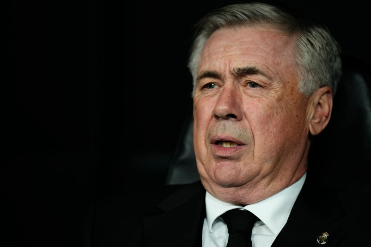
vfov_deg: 2.9
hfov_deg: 4.3
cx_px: 217
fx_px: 4896
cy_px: 127
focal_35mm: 475
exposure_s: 1/1250
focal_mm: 400
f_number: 2.8
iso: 2500
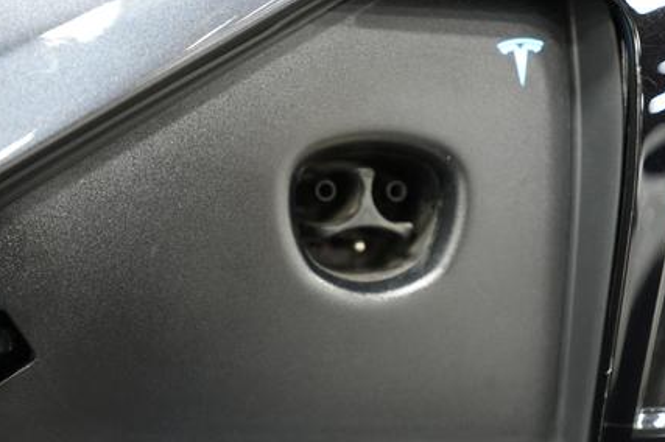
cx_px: 259
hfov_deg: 46.1
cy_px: 251
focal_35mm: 42
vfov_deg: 31.8
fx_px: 775
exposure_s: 1/320
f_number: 2.8
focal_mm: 28
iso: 5000
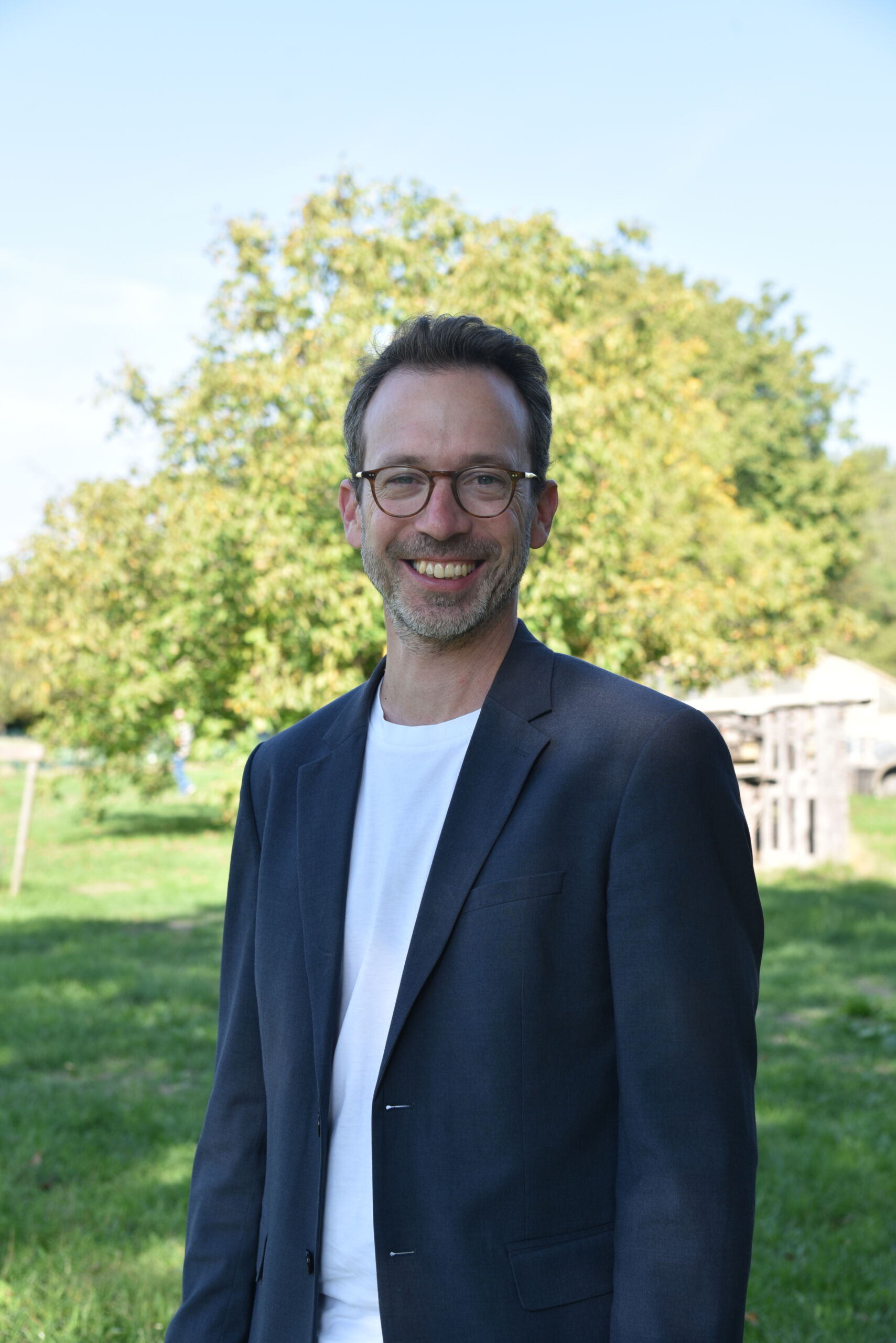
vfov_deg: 38.2
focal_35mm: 52
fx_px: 1939
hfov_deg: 26.0
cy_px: 672
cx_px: 448
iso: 100
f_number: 5.6
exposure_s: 1/125
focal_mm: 52
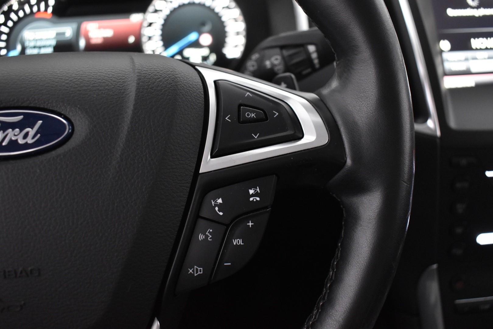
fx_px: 452
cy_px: 164
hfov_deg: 57.2
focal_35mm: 33
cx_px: 246
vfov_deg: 40.0
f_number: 3.8
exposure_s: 1/30
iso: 3200
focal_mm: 22
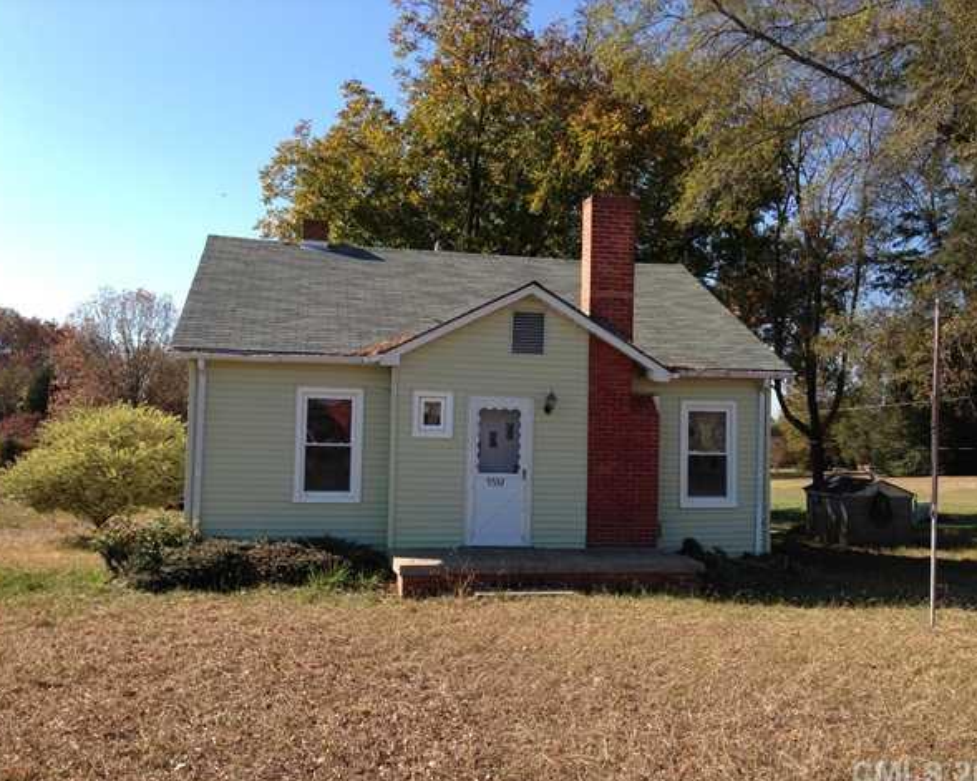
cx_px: 508
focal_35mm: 35
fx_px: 1012
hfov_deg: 51.5
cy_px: 396
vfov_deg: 42.2
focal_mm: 4.13
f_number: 2.4
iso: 50
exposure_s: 1/821
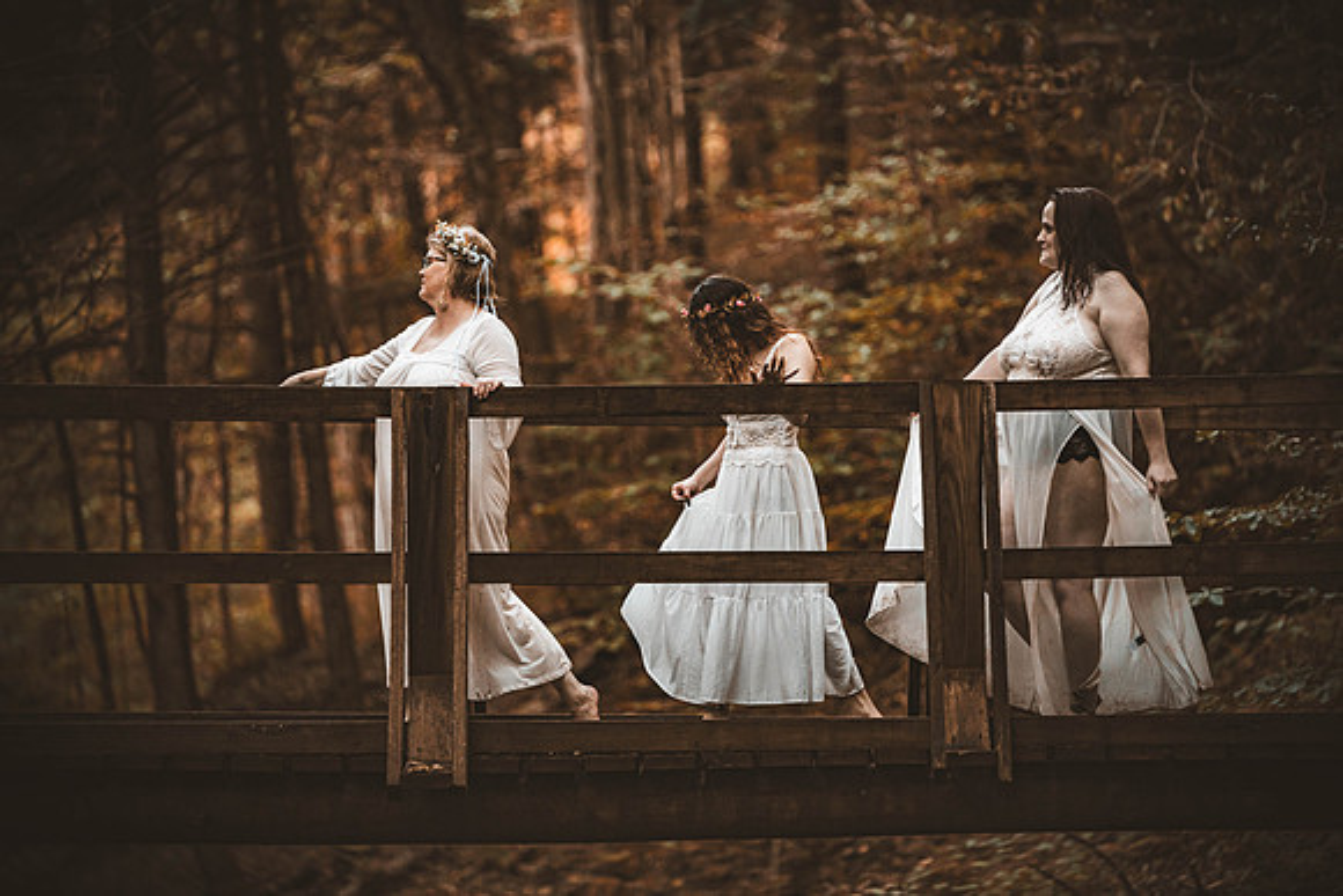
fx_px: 6157
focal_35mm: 165
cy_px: 448
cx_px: 672
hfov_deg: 12.4
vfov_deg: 8.3
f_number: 2.8
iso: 1250
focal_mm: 165
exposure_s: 1/250
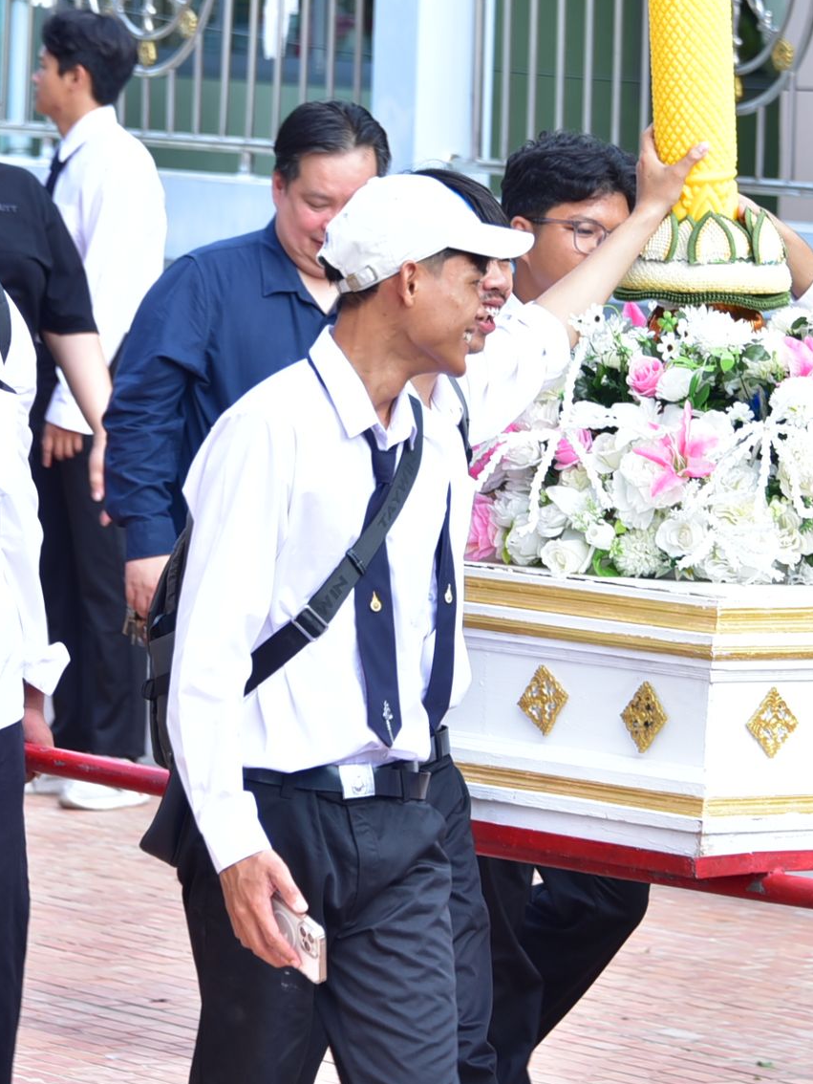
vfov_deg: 7.5
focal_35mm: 265
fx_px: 8295
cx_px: 650
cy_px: 297
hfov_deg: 5.6
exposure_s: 1/200
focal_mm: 125
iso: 250
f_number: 6.3
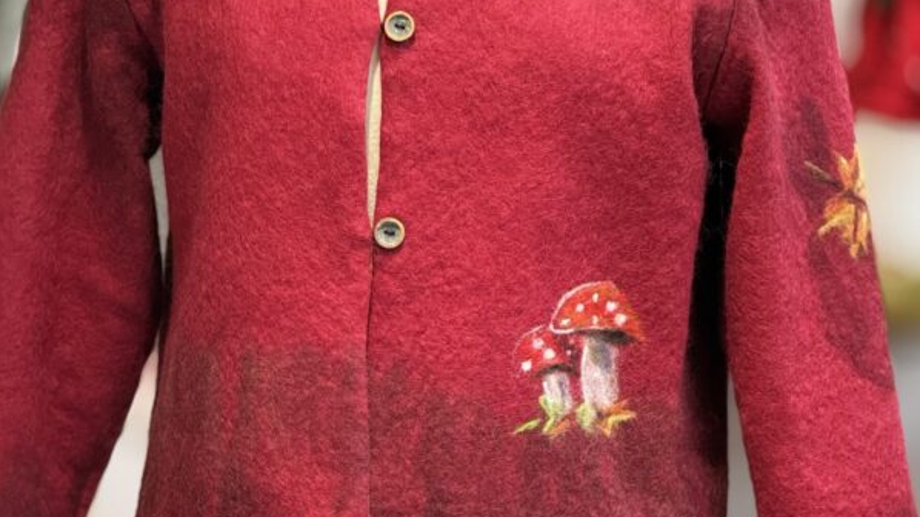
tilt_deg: -4.2
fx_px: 4268
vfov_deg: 6.9
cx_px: 460
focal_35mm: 175
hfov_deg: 12.3
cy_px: 132
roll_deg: -0.8
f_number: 2.8
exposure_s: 1/50
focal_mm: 15.66
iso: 250
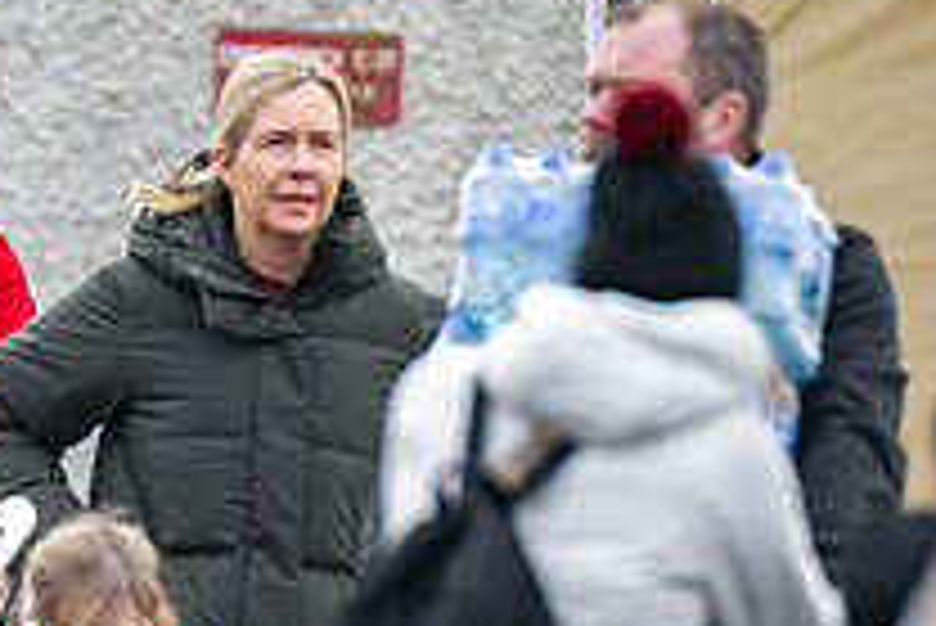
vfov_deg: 1.1
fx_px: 32626
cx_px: -126
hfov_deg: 1.6
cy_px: 621
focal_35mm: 1254
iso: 500
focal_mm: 300
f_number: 2.8
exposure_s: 1/1600
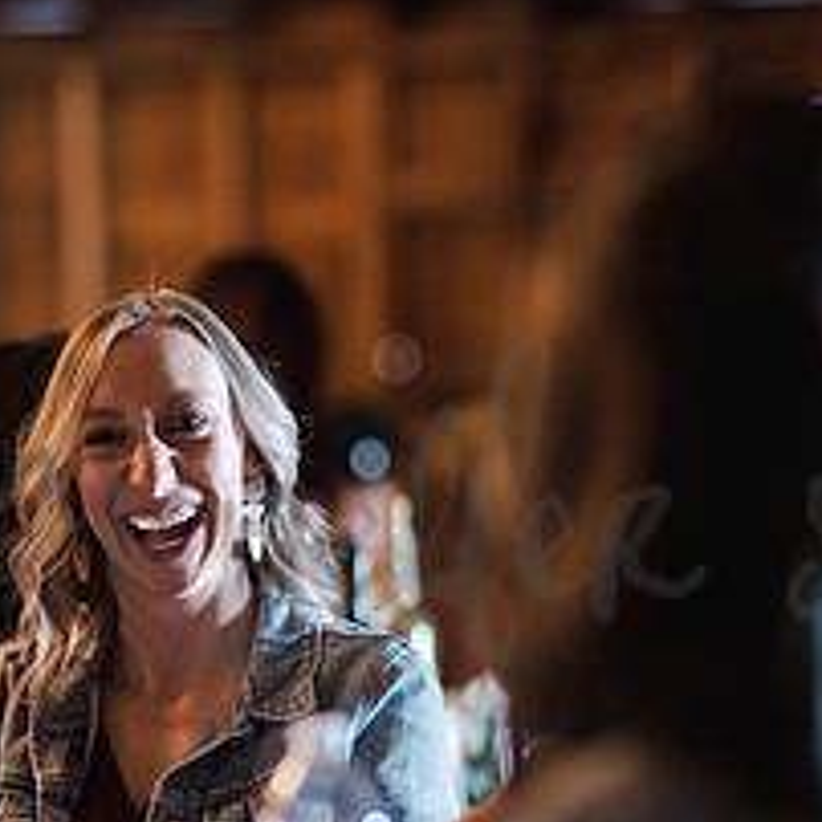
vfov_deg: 8.5
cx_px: 321
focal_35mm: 207
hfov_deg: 8.5
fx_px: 5561
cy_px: 505
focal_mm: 85
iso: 1250
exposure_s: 1/200
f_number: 1.6
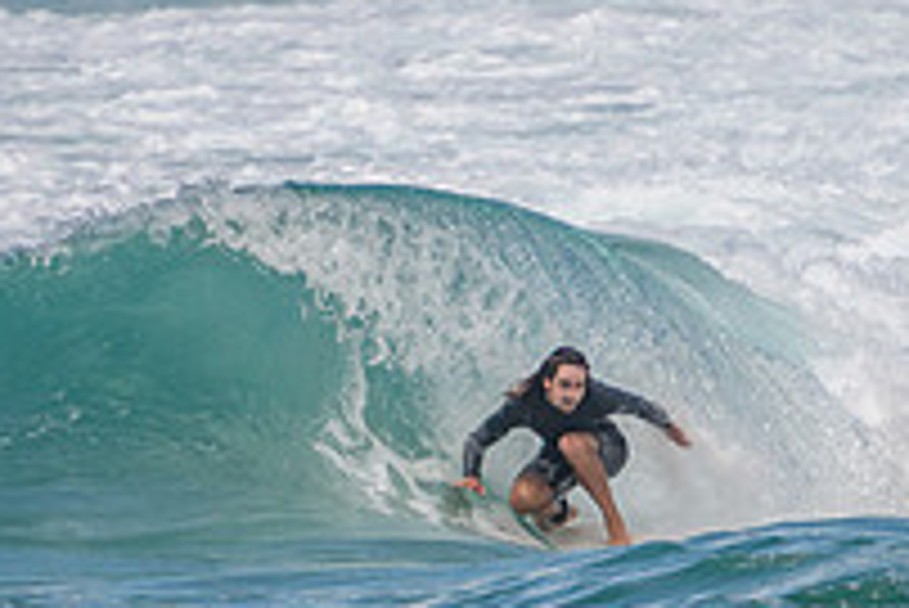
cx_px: 640
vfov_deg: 0.9
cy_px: 480
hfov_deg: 1.3
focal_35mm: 1574
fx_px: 39771
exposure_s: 1/2000
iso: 220
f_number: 5.6
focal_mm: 400
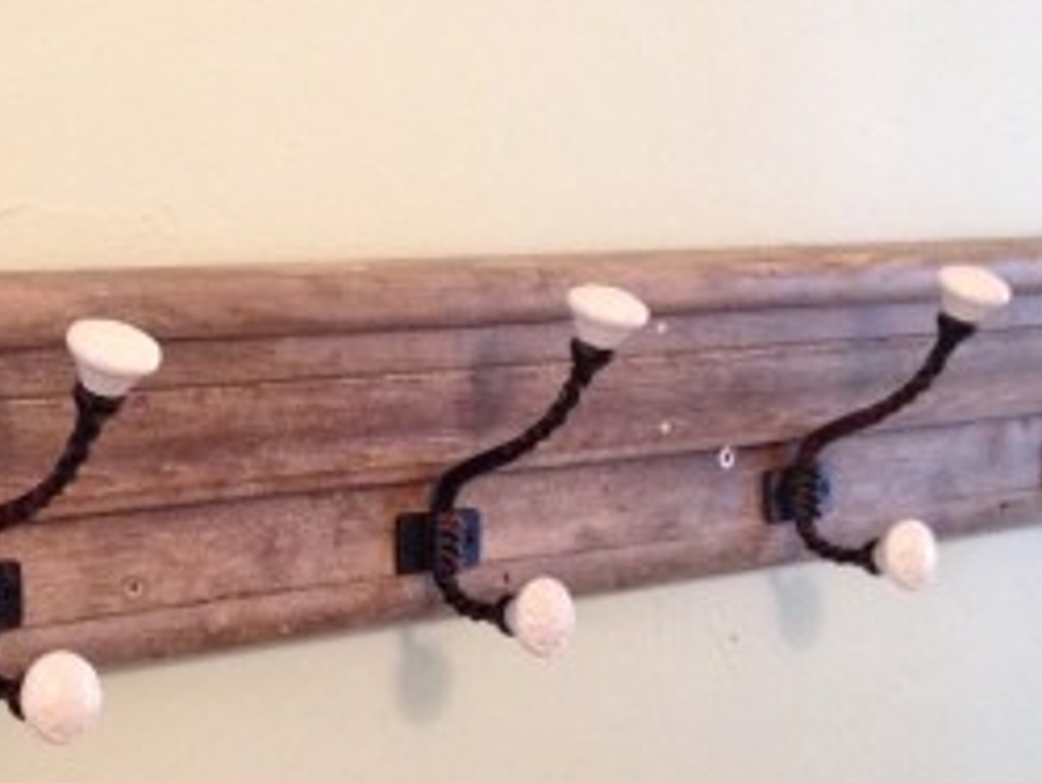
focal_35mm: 84
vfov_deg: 17.5
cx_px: 158
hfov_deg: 22.8
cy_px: 575
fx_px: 2531
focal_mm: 4.28
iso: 320
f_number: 2.4
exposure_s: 1/20
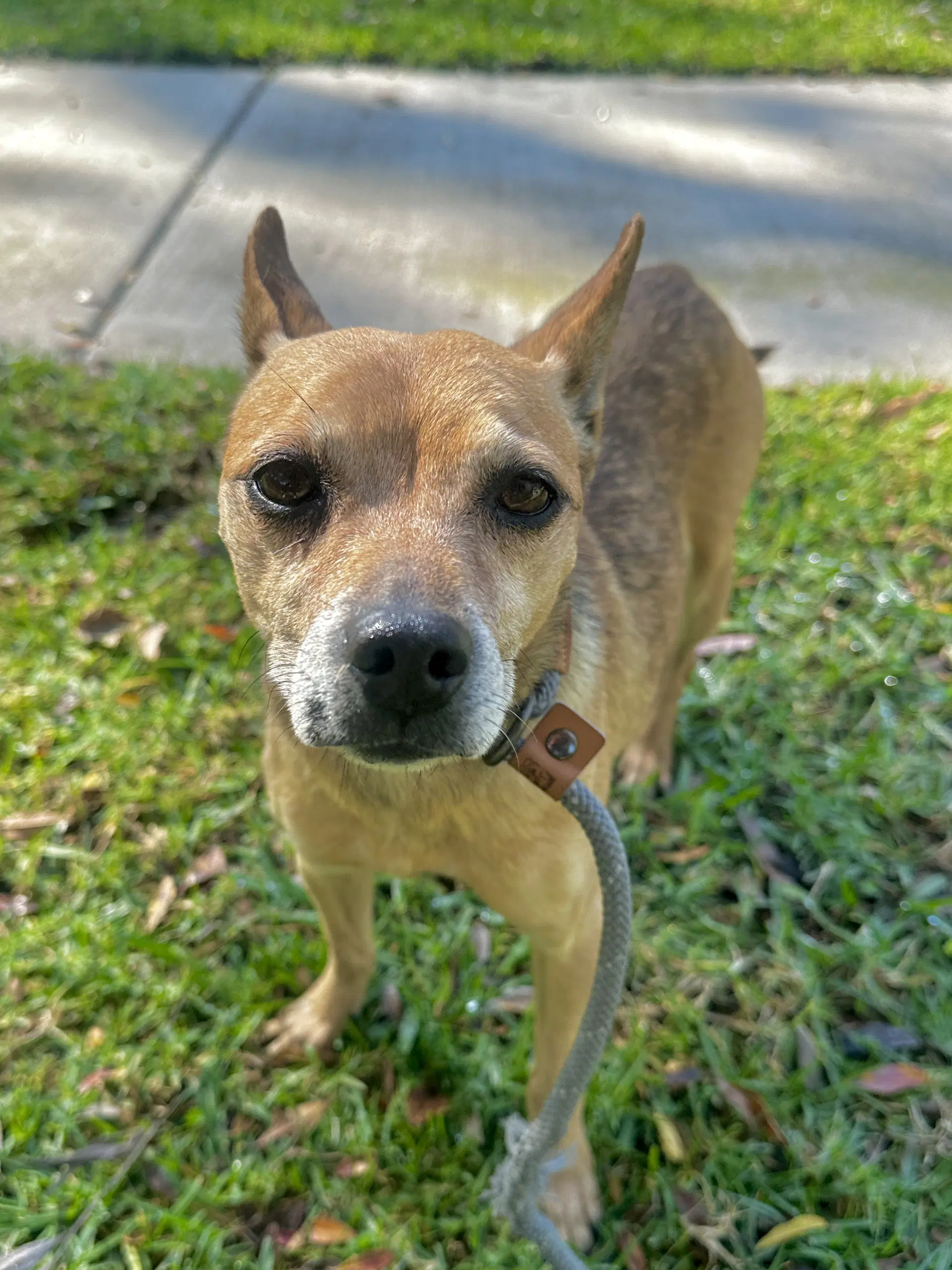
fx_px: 880
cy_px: 635
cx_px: 476
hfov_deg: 56.8
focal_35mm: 24
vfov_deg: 71.6
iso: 80
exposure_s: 1/516
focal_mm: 6.86
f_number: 1.78
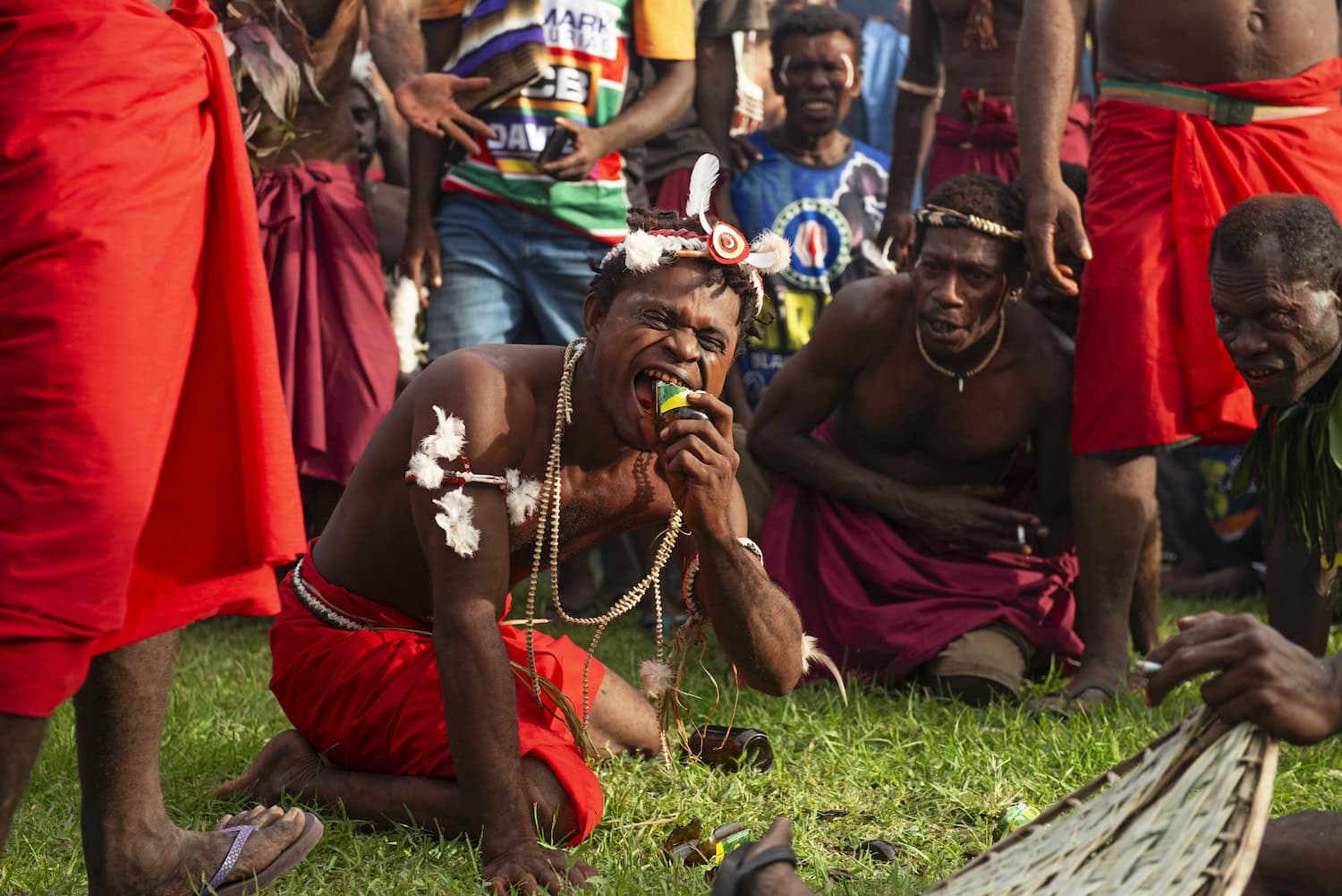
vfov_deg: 19.5
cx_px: 671
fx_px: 2610
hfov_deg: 28.8
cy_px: 448
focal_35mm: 70
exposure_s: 1/250
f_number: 5
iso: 100
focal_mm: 70
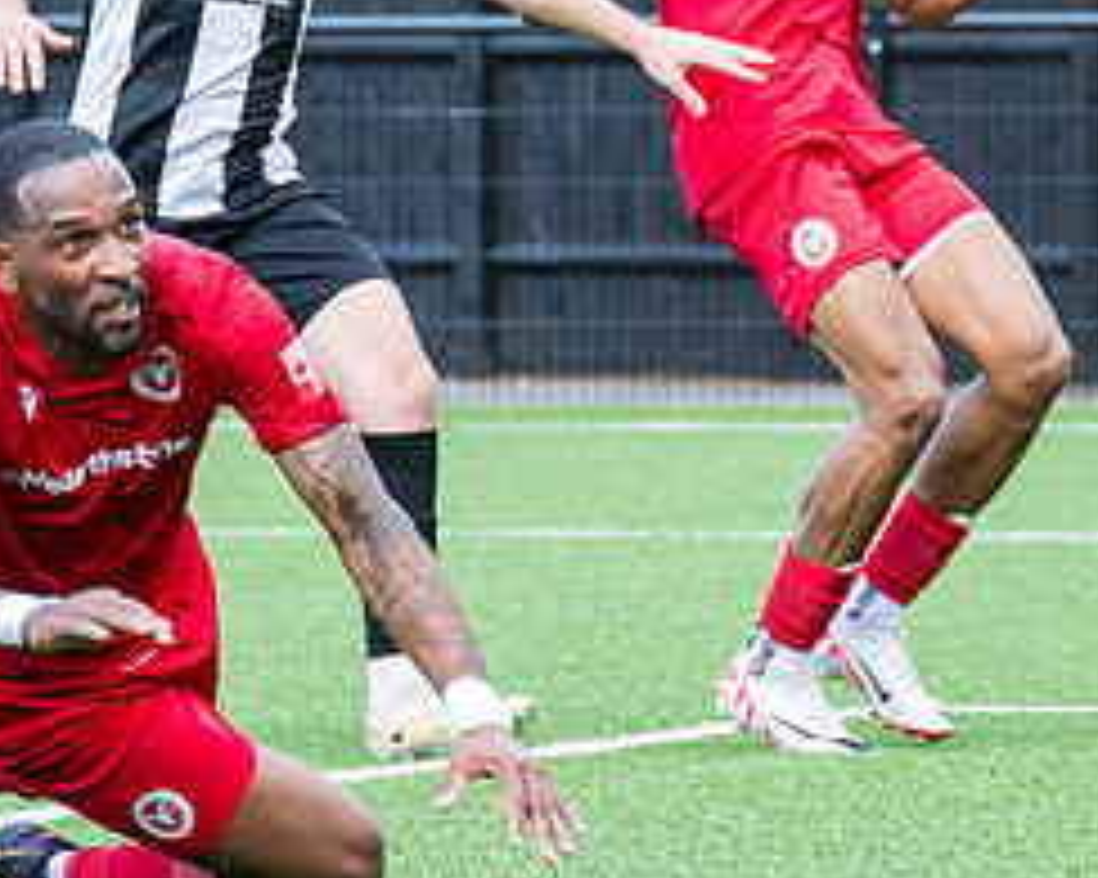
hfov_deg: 3.1
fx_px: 20107
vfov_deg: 2.5
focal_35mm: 619
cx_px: 100
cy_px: 504
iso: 800
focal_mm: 125
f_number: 4.5
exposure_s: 1/800
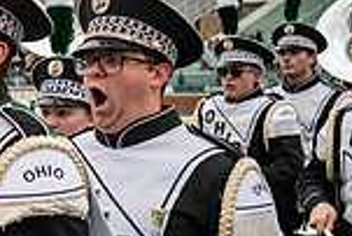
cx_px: -205
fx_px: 900
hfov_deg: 18.9
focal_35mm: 92
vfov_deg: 14.9
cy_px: 167
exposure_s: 1/500
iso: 100
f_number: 2.8
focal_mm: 24
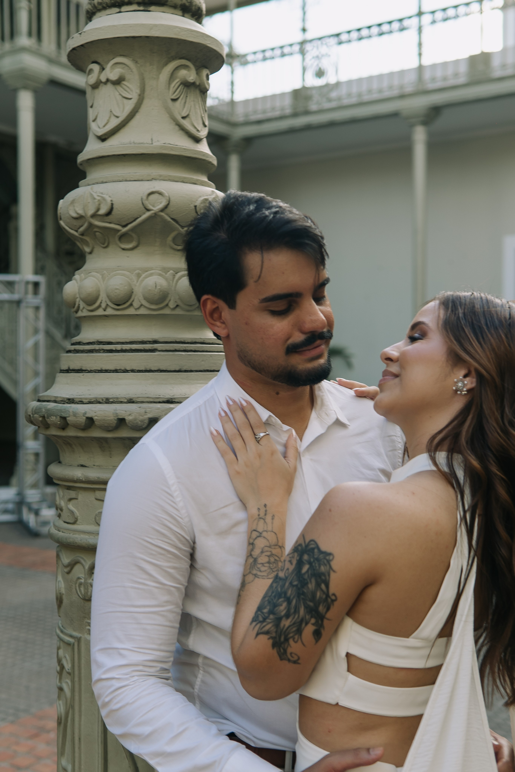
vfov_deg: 43.6
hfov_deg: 29.9
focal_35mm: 45
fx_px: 966
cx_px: 258
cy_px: 386
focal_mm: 30
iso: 100
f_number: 2.5
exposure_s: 1/250
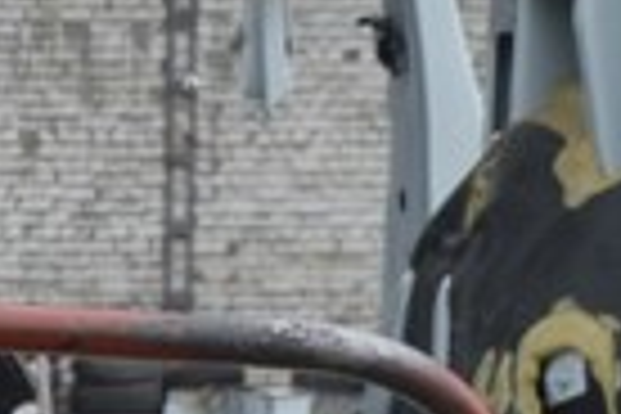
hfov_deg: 12.7
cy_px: 655
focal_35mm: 153
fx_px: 2639
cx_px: -342
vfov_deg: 8.7
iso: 200
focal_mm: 22
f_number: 5.6
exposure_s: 1/125
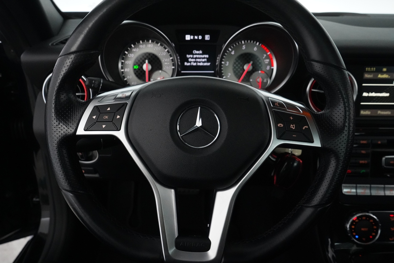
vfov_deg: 46.4
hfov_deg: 65.5
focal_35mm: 28
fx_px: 306
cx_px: 197
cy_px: 132
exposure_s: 1/60
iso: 12800
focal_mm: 28
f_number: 8
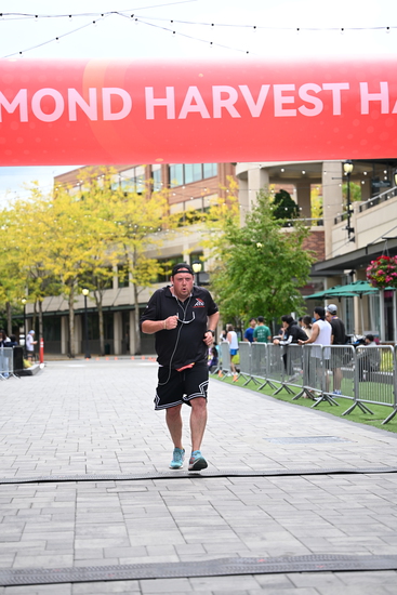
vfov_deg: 28.8
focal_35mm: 70
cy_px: 298
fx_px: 1157
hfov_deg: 19.5
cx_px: 198
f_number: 2.8
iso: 640
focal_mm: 70
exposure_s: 1/2500
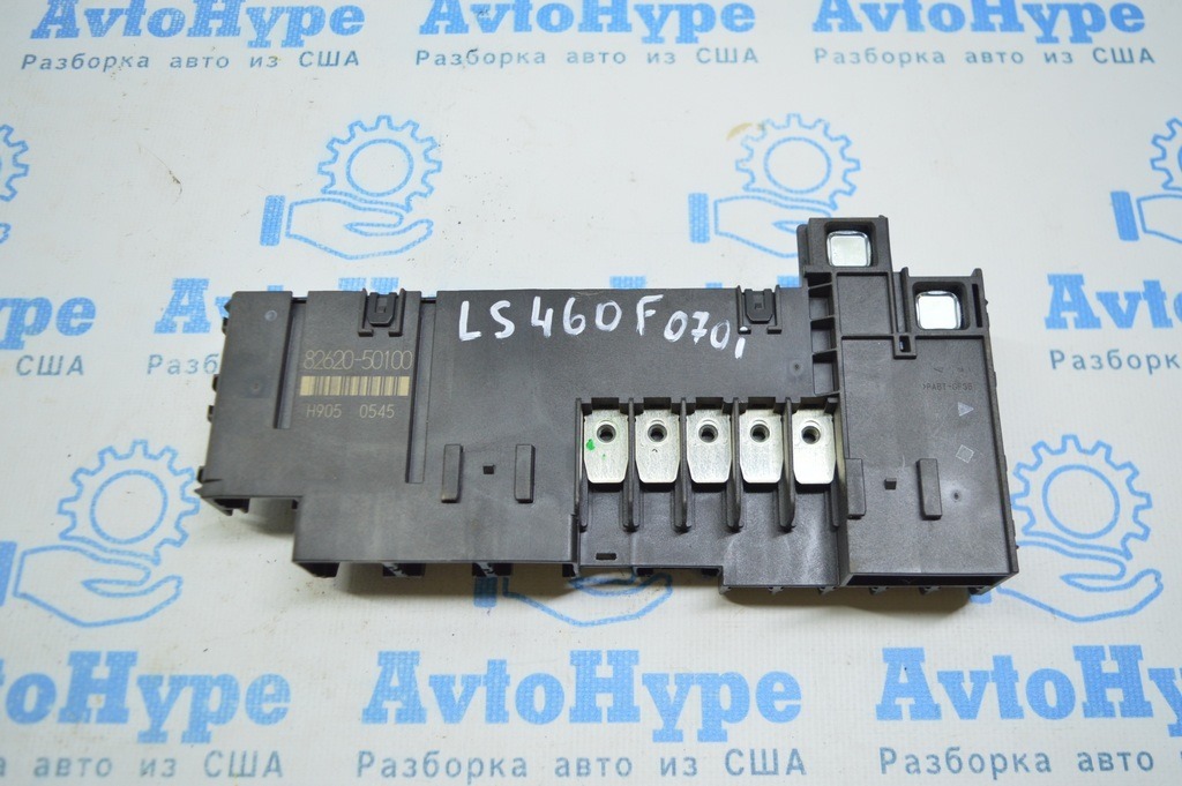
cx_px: 591
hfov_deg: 57.3
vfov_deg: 39.9
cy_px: 393
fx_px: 1083
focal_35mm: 33
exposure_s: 1/60
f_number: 3.8
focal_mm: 22
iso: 400
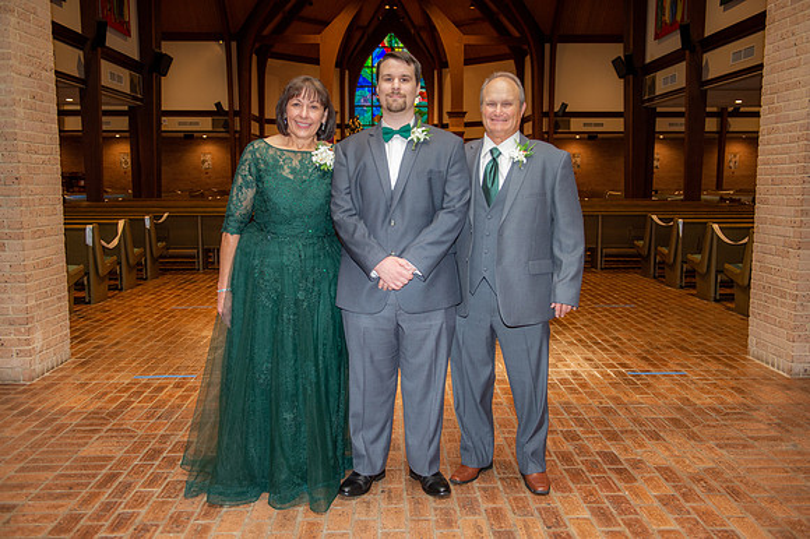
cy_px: 270
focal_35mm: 34
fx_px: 765
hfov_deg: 55.8
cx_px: 405
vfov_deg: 38.8
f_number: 4
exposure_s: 1/125
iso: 1250
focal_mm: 34
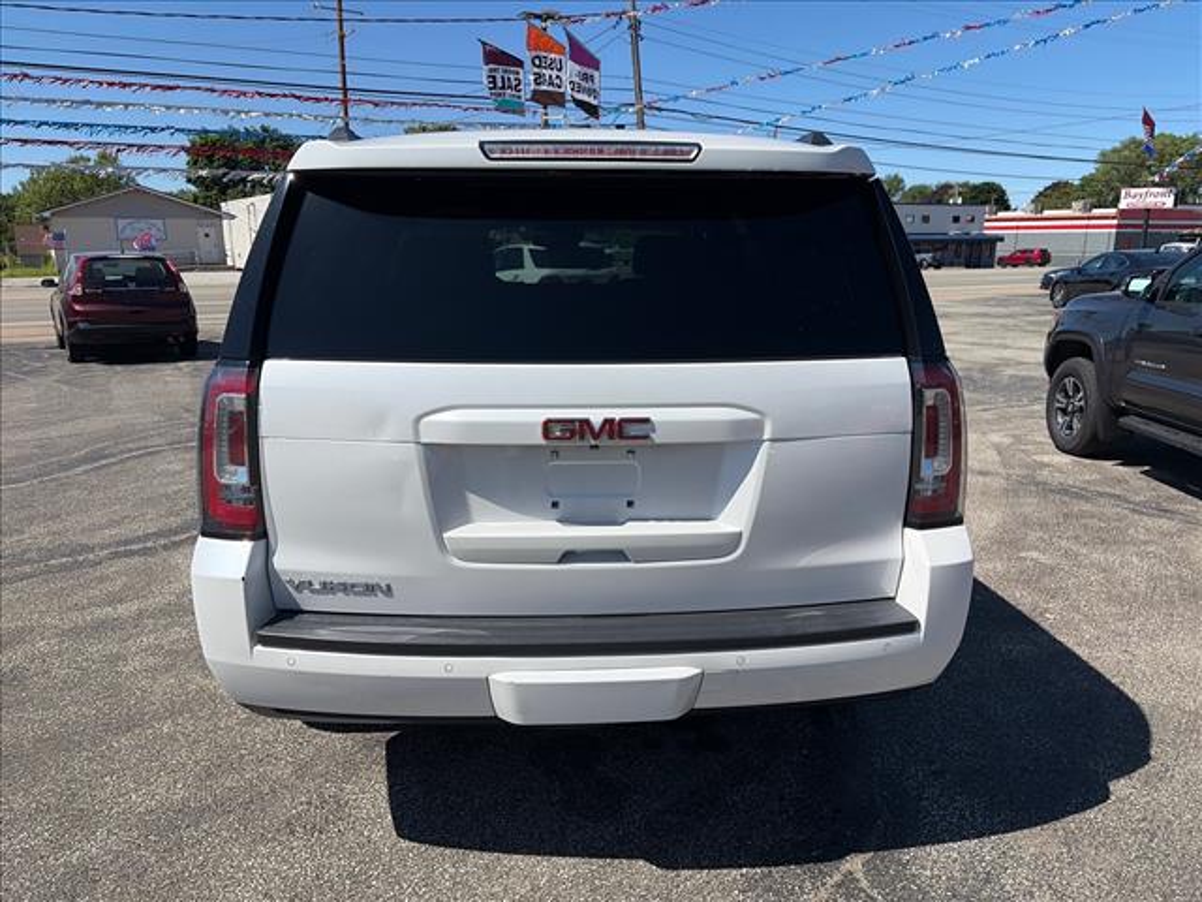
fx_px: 903
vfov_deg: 53.1
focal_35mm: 26
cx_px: 601
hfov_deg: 67.3
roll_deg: +1.1
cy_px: 451
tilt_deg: -13.9
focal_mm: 5.96
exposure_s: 1/5348
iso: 64
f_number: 1.6
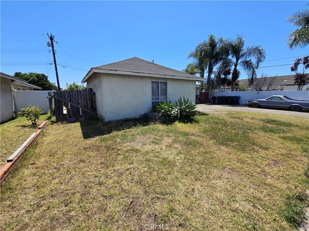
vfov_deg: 89.9
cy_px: 116
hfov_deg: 106.2
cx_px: 154
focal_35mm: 13
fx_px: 116
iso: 50
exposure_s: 1/2277
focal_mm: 2.2
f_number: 2.2
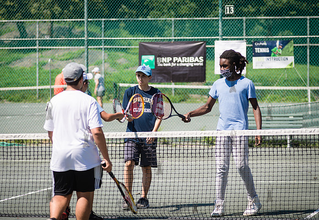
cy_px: 101
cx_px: 153
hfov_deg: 11.7
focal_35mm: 173
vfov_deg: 8.1
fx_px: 1554
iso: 125
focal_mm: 145
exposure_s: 1/1000
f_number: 4.5
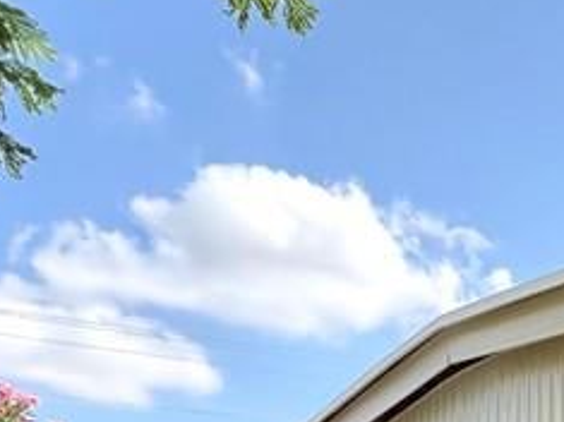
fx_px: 993
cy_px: 662
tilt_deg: -0.5
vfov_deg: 20.1
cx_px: 768
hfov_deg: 26.1
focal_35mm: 61
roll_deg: +0.8
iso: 64
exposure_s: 1/734
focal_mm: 2.22
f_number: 2.2
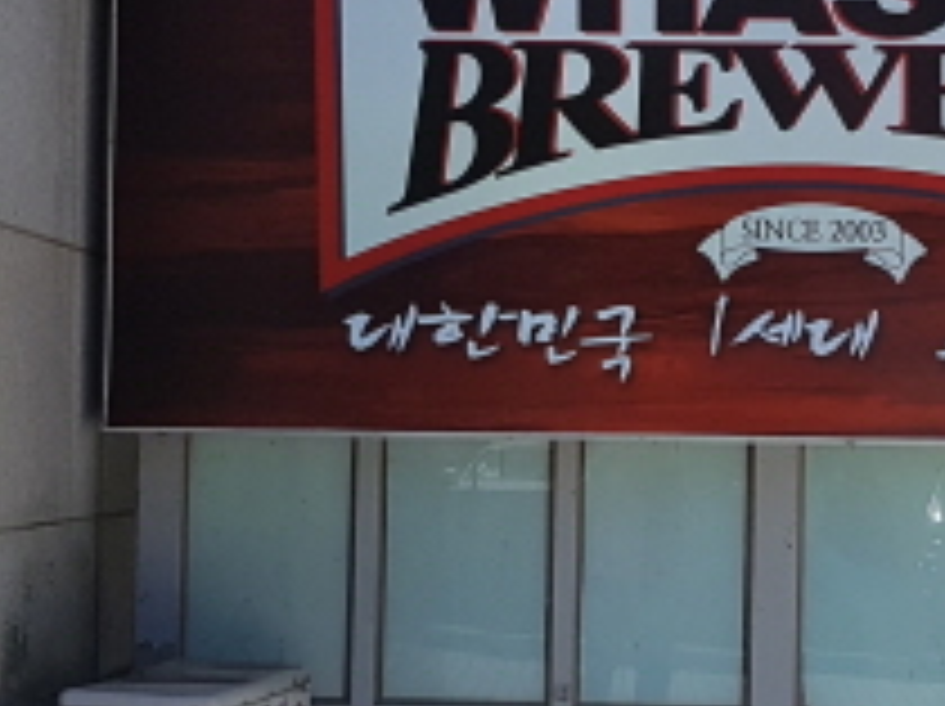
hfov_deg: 19.6
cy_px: 340
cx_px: 652
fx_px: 2727
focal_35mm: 100
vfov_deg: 14.8
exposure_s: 1/2416
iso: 50
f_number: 1.7
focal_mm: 4.2
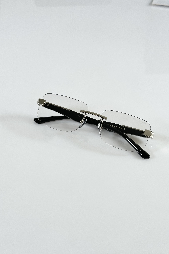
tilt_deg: -48.9
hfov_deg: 27.0
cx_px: 94
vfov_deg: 39.6
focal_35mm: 50
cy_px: 127
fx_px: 352
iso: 64
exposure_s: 1/121
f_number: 1.78
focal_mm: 6.86
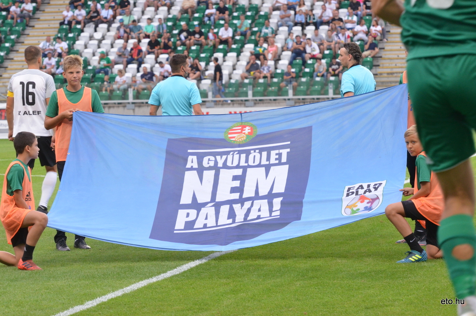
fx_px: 2217
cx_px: 238
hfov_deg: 12.3
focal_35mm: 168
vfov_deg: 8.1
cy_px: 158
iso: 1600
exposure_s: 1/200
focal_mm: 112
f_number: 7.1
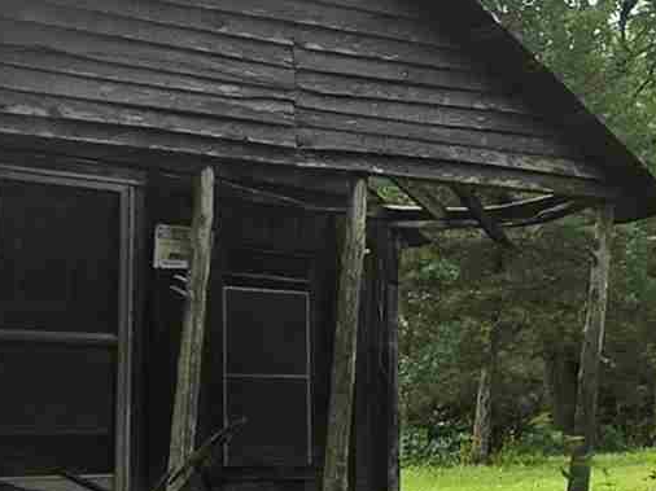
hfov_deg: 20.2
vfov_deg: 18.6
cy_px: 342
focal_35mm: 79
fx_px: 1496
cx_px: 1062
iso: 32
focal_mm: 2.2
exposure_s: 1/1445
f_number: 1.9
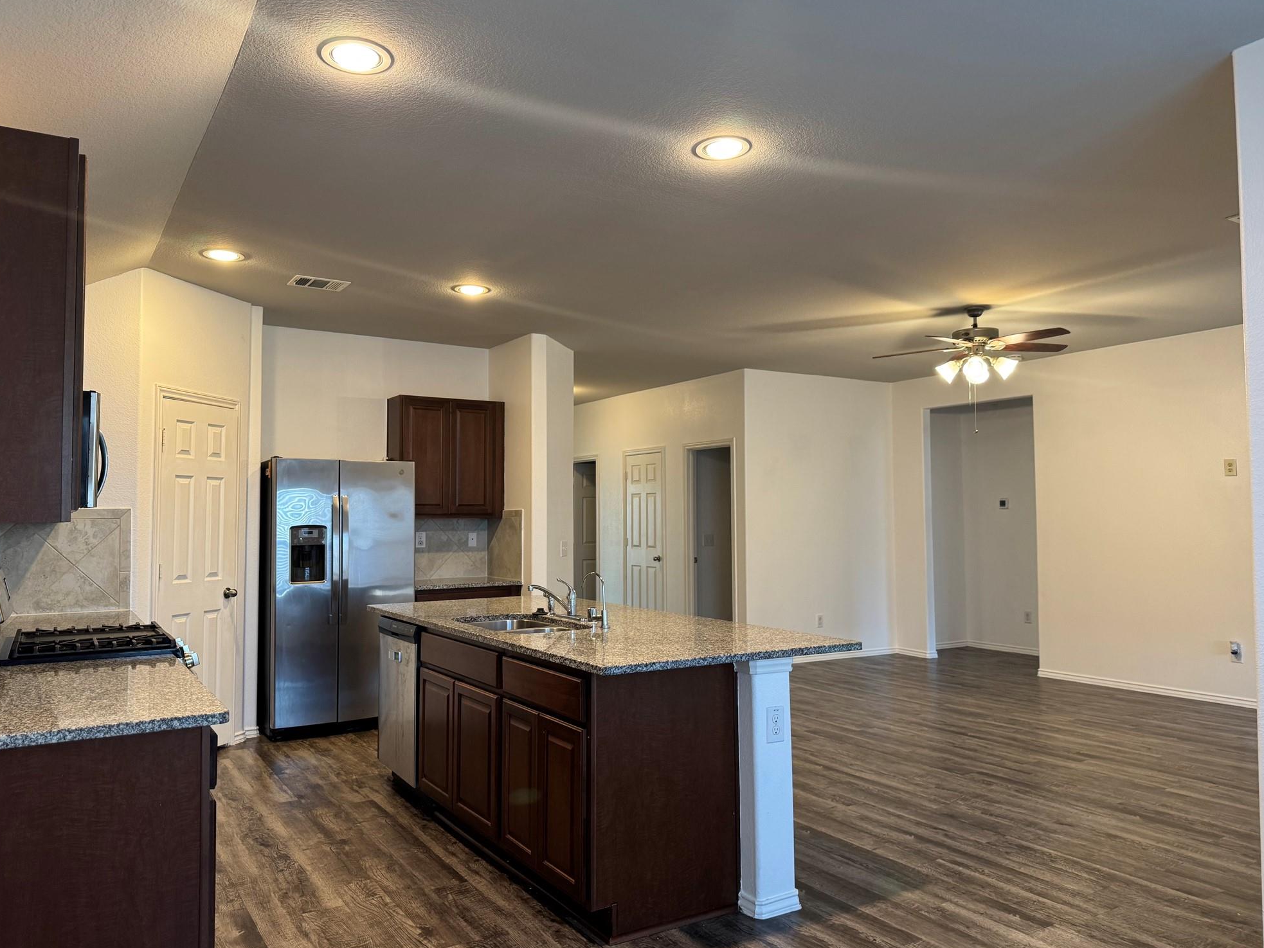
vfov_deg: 54.9
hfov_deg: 69.4
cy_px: 468
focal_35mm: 25
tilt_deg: +2.6
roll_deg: +0.3
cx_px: 618
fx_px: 913
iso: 160
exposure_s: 1/60
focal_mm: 6.76
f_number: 1.78
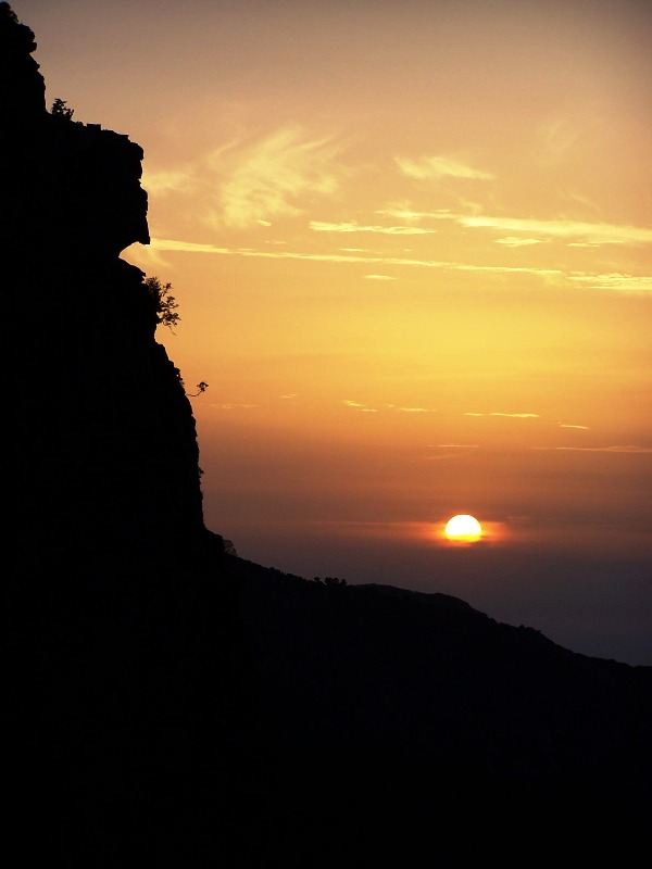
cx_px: 326
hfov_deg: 9.3
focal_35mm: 159
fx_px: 3993
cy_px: 434
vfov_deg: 12.4
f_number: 3.2
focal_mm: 26.4
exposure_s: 1/750
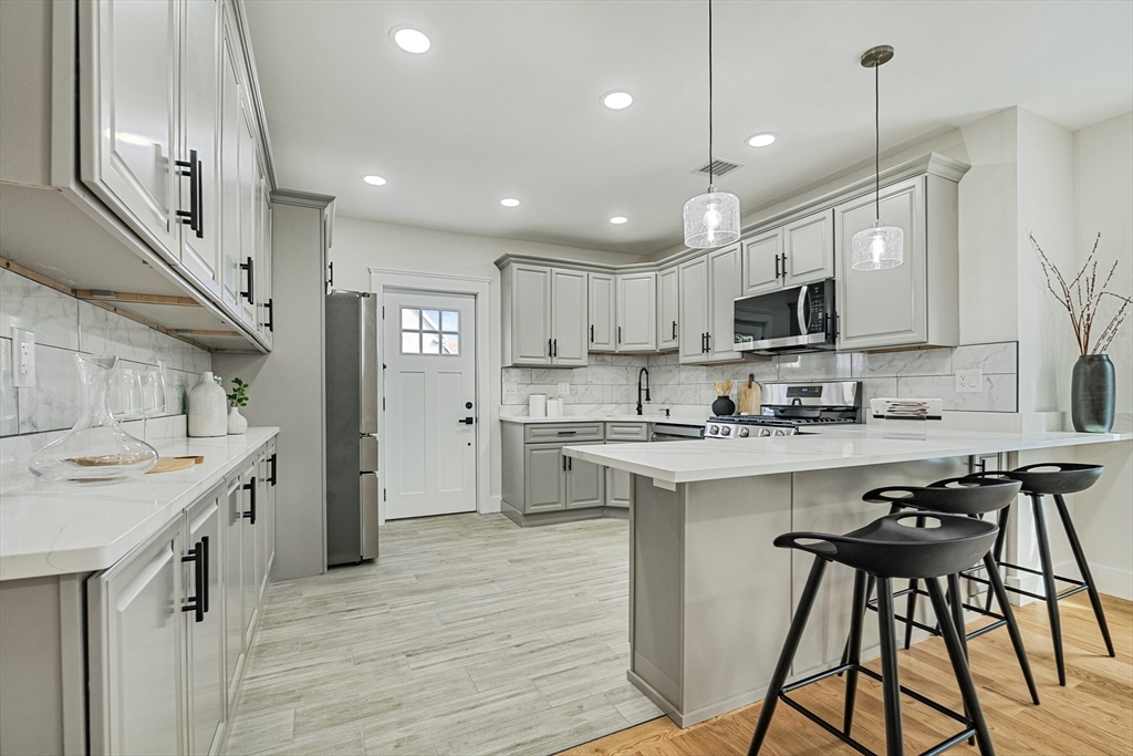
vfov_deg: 72.1
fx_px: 519
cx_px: 566
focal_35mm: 16
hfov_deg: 95.0
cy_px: 378
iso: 320
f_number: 9
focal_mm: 16.5
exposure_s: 1/13
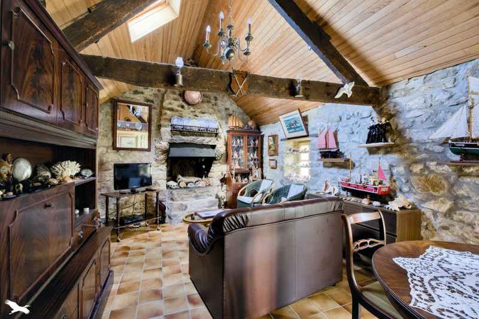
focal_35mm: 16
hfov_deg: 96.7
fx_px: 213
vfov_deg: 73.7
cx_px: 240
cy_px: 160
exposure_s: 1/13
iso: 800
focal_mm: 16
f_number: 8
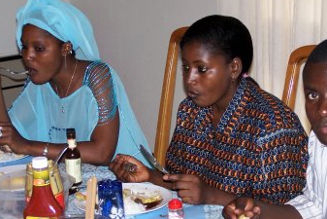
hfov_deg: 21.8
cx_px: 208
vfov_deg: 14.7
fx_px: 845
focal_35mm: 93
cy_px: 136
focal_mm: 11.1
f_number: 3.2
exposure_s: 1/60
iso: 140
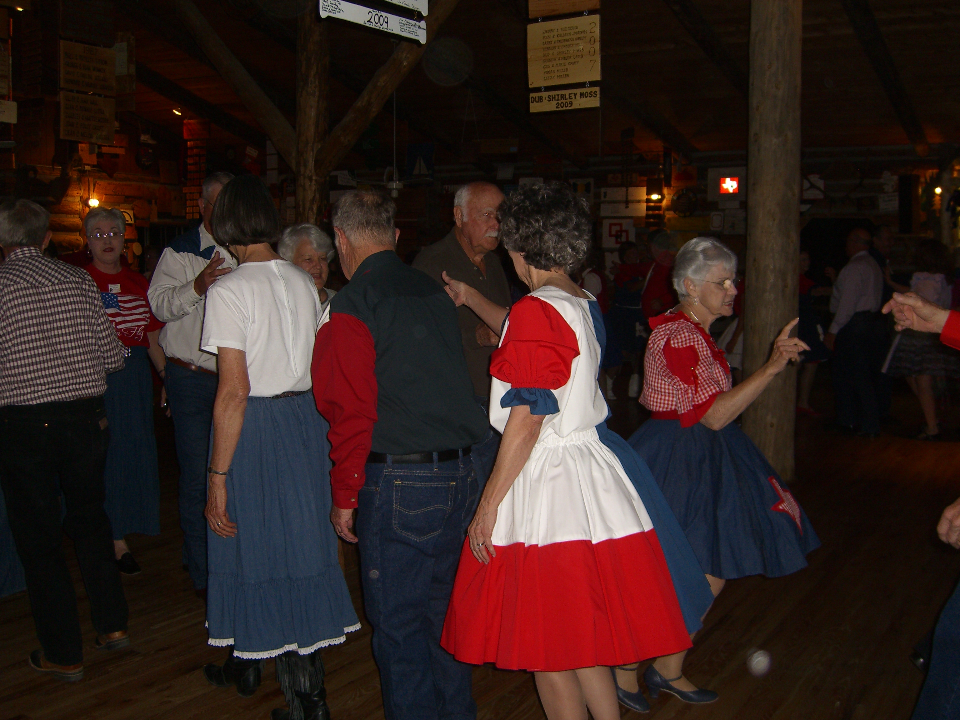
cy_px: 360
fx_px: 1054
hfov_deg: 49.0
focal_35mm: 38
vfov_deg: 37.7
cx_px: 480
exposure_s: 1/60
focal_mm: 7.9
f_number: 2.8
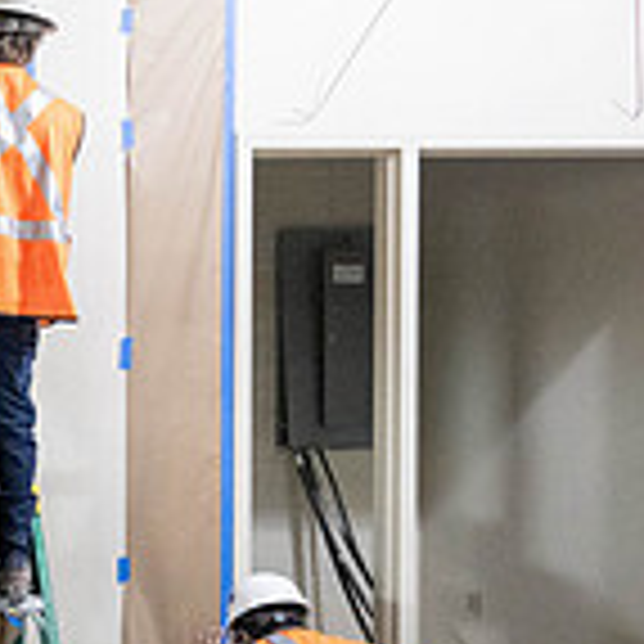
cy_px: 360
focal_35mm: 64
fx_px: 1347
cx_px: -387
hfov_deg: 21.4
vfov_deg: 26.9
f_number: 4
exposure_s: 1/200
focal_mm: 18.5
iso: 5000
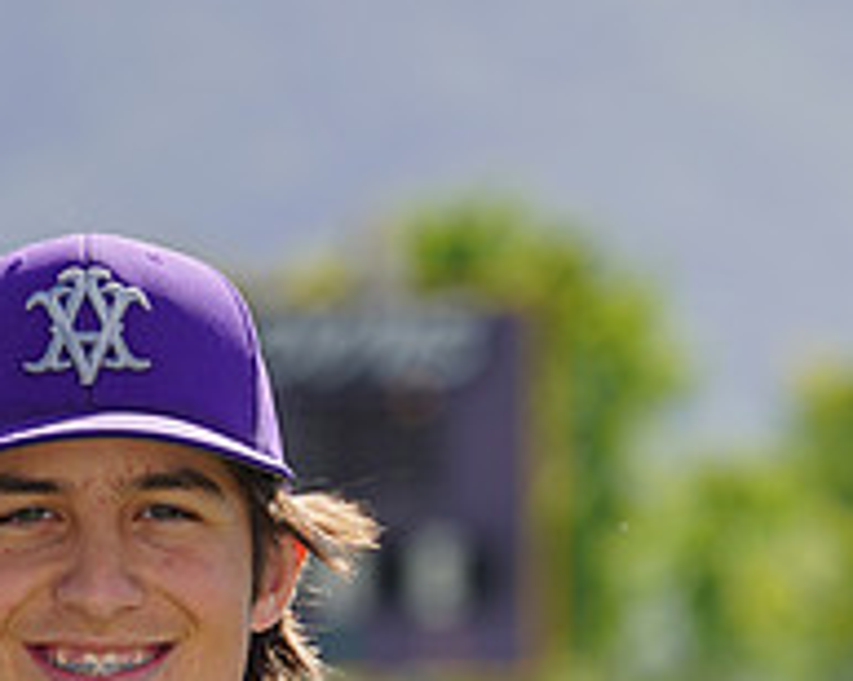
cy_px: 1128
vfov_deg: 2.2
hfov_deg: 2.7
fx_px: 17780
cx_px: 137
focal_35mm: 705
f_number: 8
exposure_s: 1/250
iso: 100
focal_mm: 250
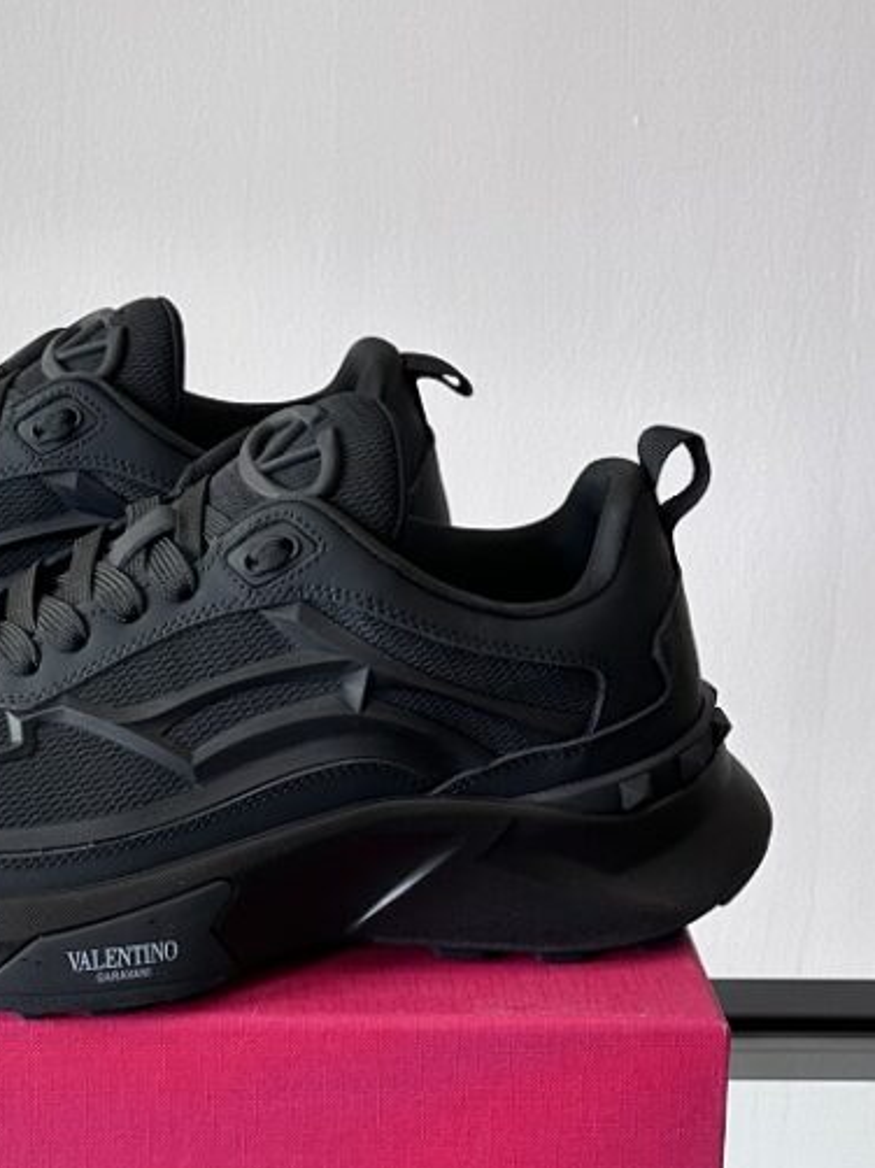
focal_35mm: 98
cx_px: 79
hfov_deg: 14.9
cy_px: 496
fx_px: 3306
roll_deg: -2.1
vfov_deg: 20.0
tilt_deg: -21.9
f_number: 1.78
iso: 64
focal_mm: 6.86
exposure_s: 1/172
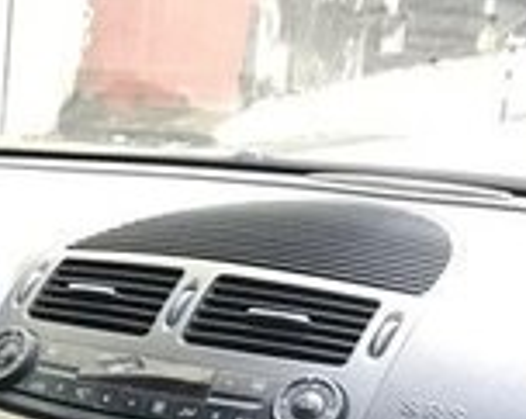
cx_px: -218
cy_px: 743
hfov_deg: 15.2
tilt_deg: -20.8
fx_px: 1849
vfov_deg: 11.9
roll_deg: -0.7
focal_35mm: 119
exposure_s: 1/33
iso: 32
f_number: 1.8
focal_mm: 3.99
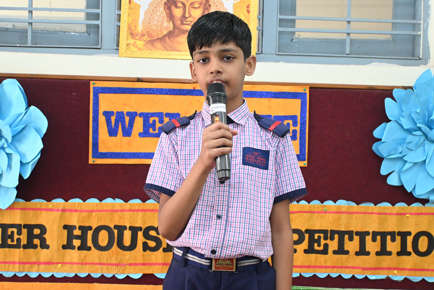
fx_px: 551
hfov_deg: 43.0
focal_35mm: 46
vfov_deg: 29.4
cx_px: 217
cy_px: 145
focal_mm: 30.5
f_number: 4.8
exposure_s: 1/60
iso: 4500
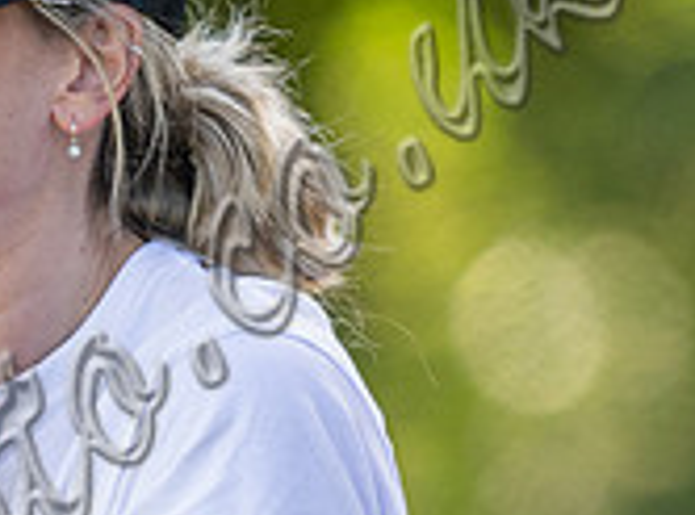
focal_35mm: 2928
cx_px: -913
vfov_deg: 0.5
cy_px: 926
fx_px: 58533
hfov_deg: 0.7
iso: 400
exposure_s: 1/640
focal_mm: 400
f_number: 3.2
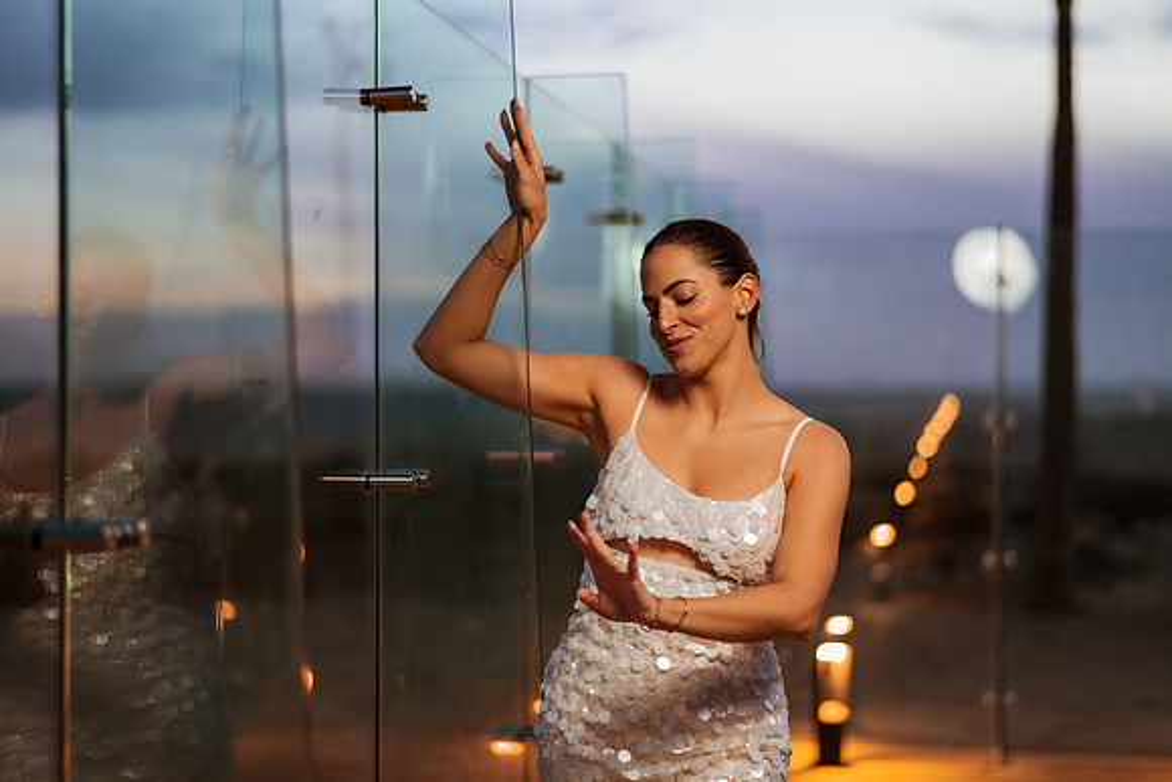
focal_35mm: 58
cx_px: 586
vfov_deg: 23.4
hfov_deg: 34.5
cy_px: 391
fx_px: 1889
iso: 1000
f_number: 1.4
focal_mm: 58
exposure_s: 1/125
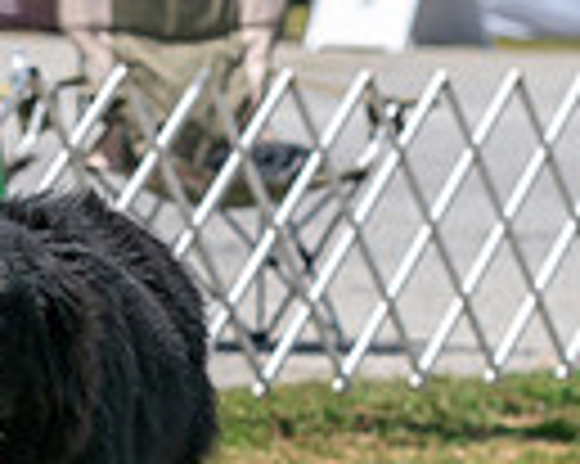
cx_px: -61
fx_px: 7753
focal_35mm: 452
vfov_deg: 3.4
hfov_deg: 4.3
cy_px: 72
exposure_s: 1/1600
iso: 200
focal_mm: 92
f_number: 4.5
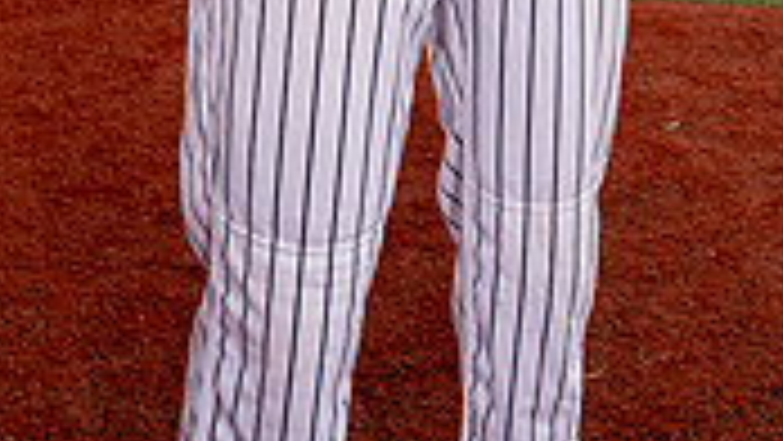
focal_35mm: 95
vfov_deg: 11.1
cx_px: 477
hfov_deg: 22.4
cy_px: -544
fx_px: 1973
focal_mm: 35
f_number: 5
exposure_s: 1/250
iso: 320
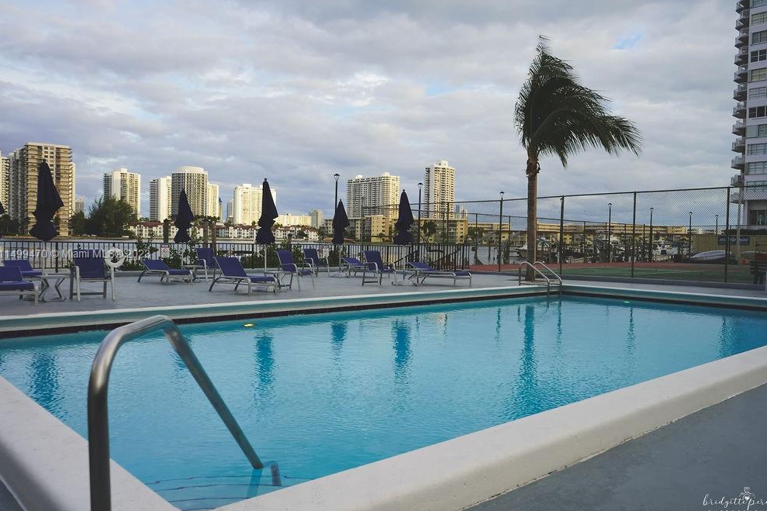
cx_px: 386
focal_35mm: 29
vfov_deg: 44.9
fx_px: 618
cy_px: 255
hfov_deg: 63.7
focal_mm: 28
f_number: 6.3
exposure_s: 1/100
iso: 100
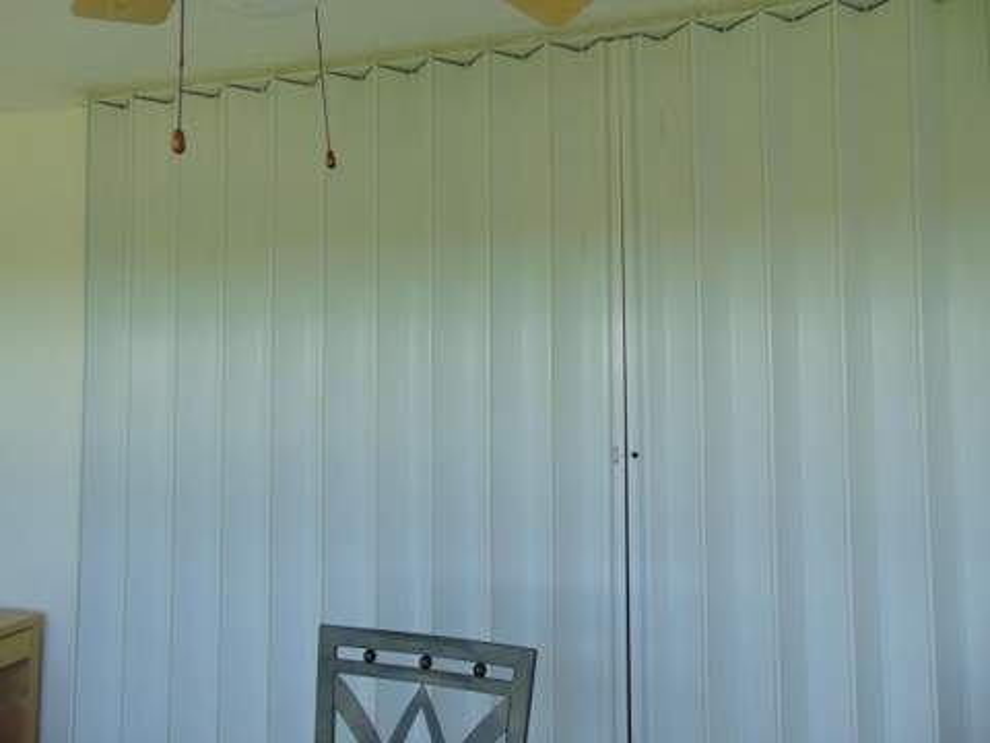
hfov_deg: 69.4
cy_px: 372
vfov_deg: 54.9
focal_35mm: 25
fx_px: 715
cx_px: 495
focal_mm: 4.5
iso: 80
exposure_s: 1/200
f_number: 3
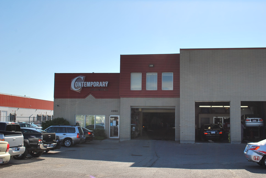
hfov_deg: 46.3
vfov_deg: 32.0
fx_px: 311
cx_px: 133
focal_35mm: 42
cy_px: 89
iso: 100
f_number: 10
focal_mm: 28
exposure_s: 1/200
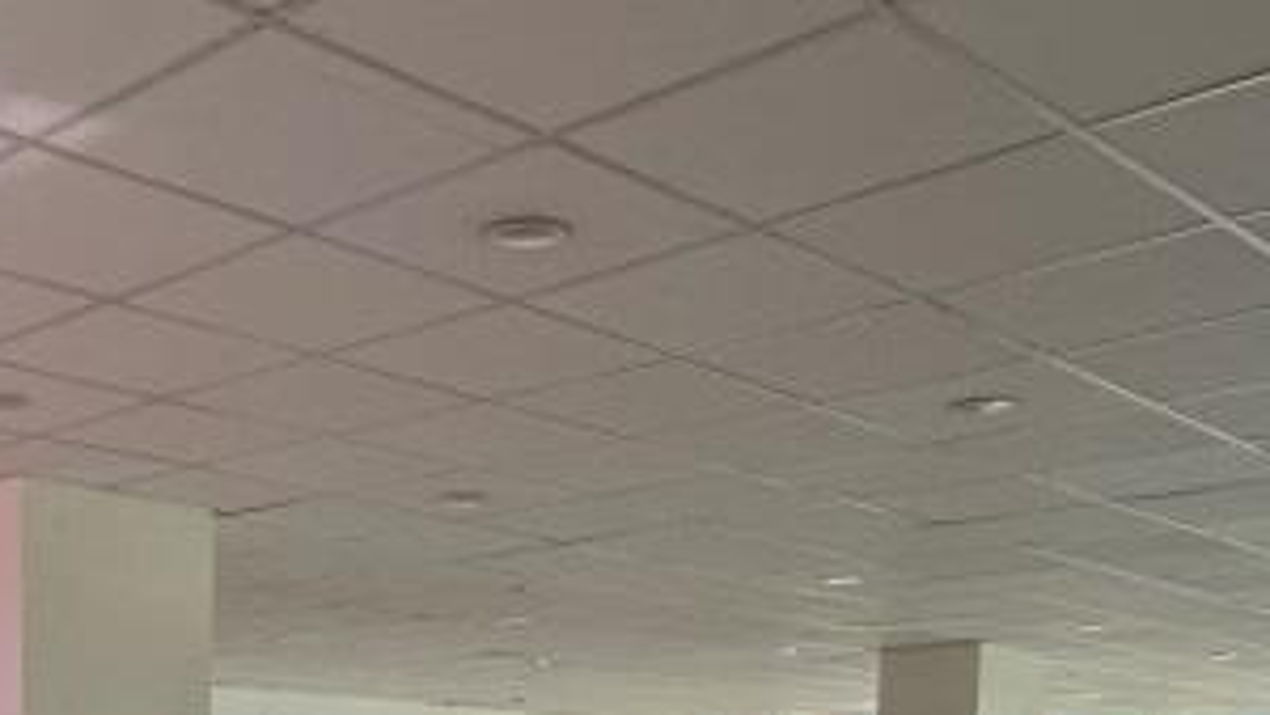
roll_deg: -0.2
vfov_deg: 20.1
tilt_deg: -7.2
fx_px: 1752
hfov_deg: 38.6
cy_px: 1049
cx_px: 288
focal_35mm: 52
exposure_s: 1/99
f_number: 2.2
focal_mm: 2.22
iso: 200
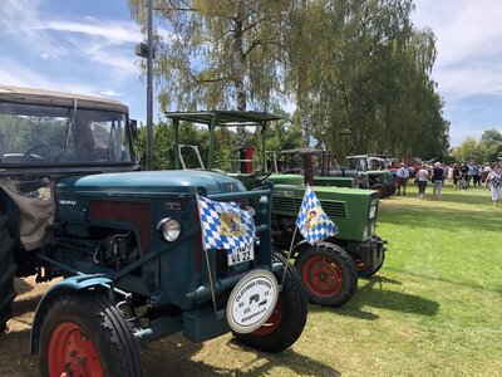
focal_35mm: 28
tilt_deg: -3.4
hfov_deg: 63.4
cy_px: 188
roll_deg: +0.0
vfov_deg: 49.7
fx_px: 406
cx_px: 251
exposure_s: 1/1143
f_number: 1.8
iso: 20
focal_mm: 3.99
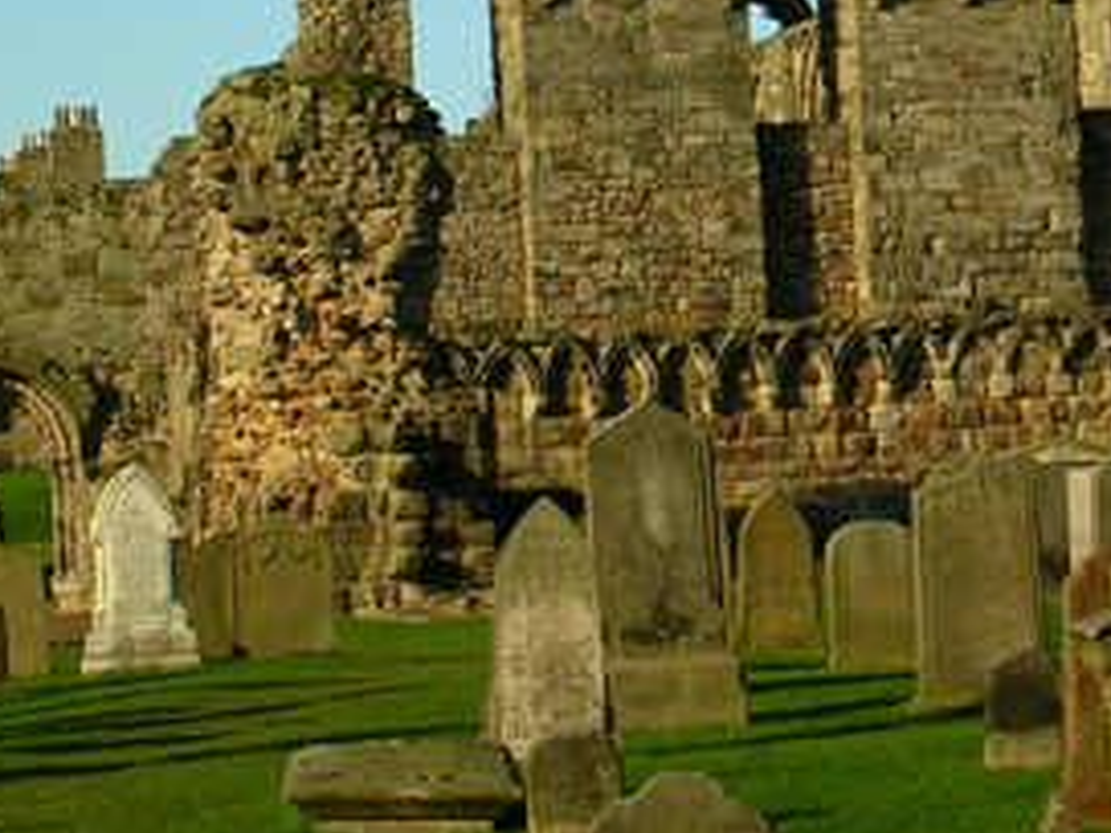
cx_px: 625
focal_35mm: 141
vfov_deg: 10.5
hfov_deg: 14.0
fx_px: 4525
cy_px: 151
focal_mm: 9.1
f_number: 3.4
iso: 50
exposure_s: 1/602
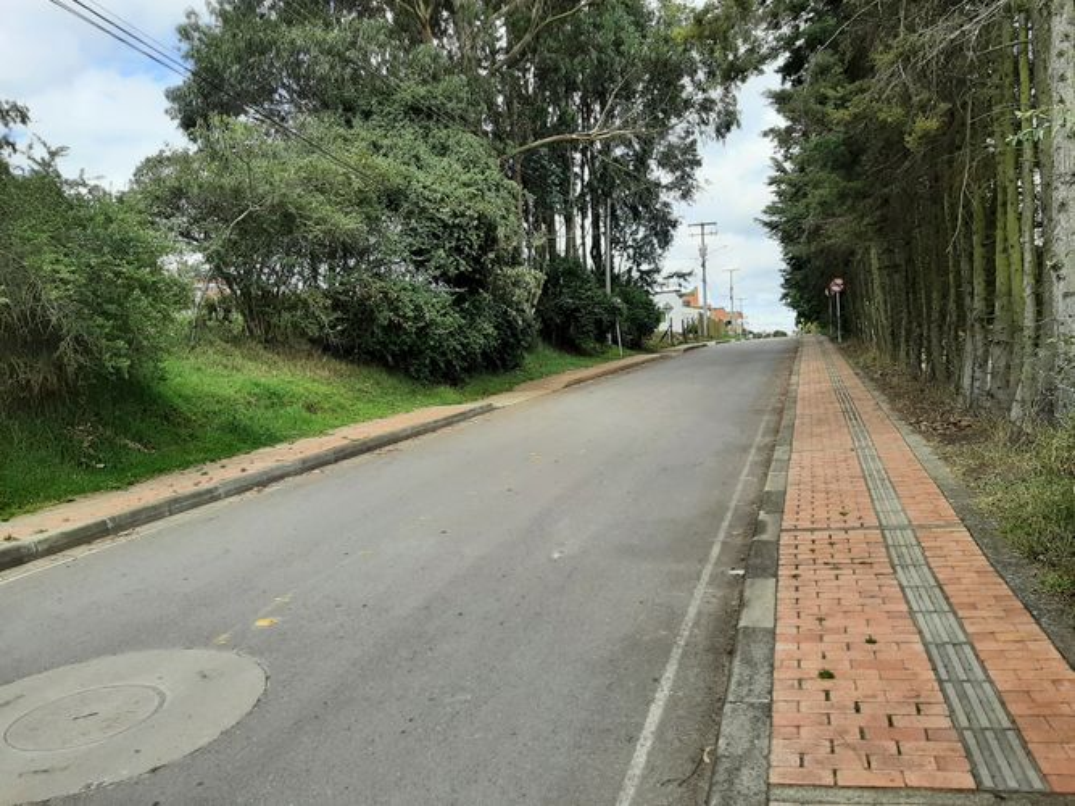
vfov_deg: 53.0
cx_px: 538
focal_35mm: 26
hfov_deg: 67.3
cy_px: 403
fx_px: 807
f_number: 1.7
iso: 40
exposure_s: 1/1377
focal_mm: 3.93
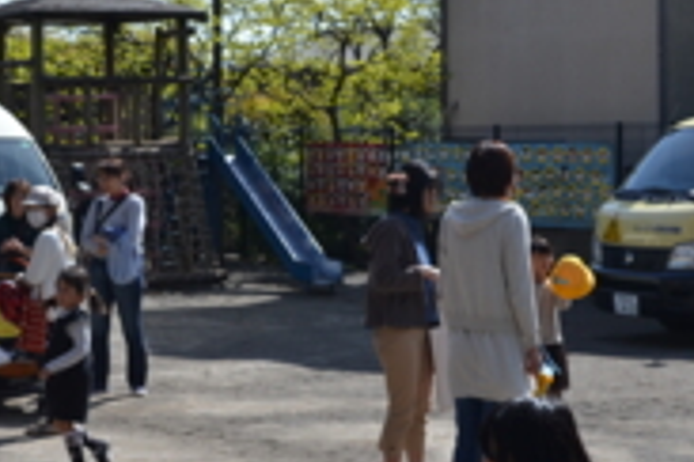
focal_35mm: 95
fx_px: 1833
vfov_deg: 14.4
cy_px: 293
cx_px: 281
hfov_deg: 21.4
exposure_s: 1/200
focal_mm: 29
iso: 100
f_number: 7.1
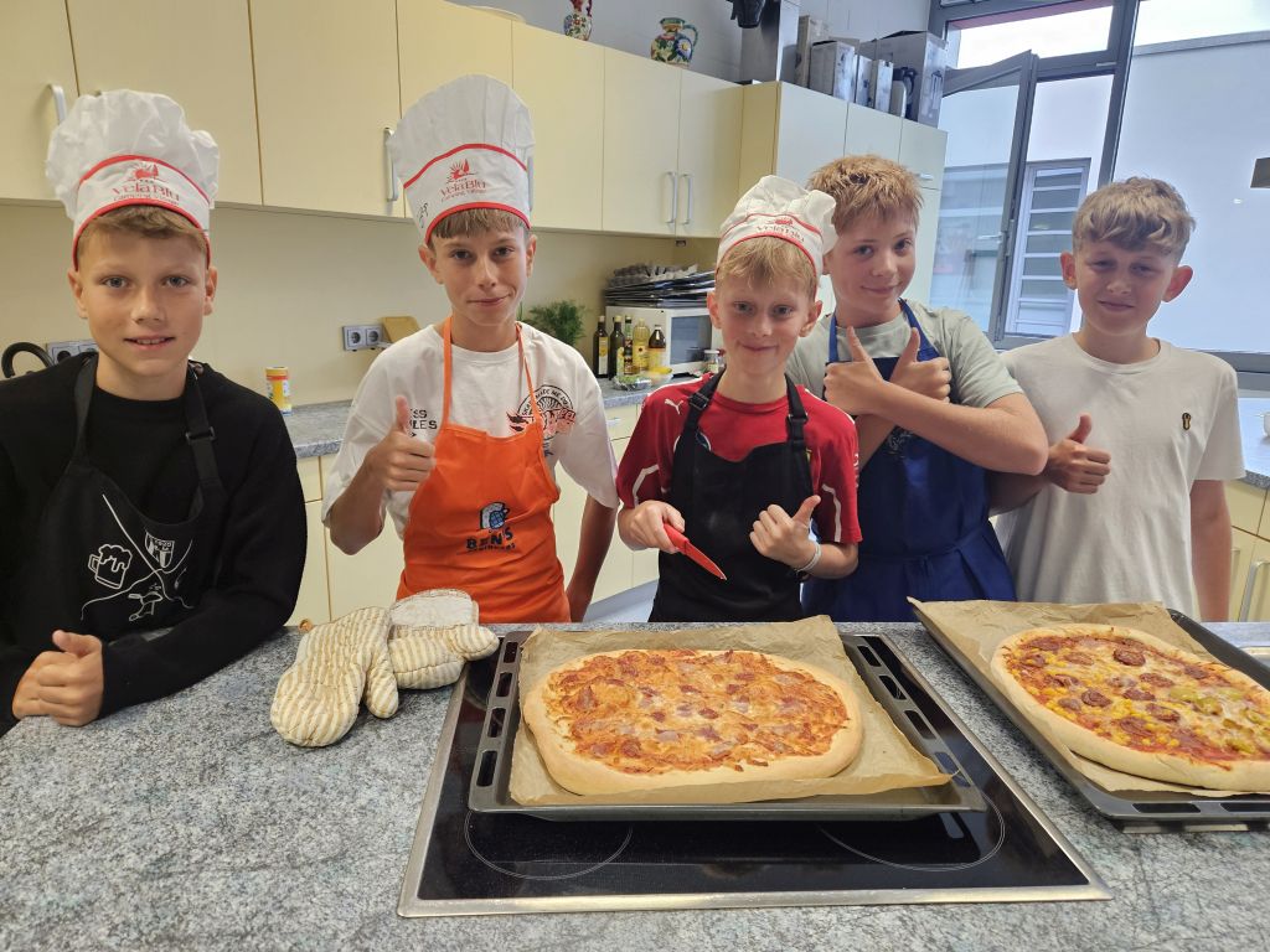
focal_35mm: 23
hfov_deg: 73.9
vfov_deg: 58.9
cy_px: 476
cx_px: 635
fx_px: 844
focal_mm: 5.4
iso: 250
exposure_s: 1/100
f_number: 1.8
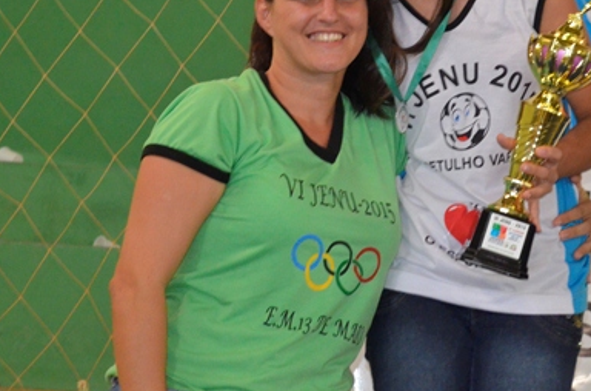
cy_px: 18
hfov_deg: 11.9
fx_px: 2817
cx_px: 503
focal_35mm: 172
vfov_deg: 7.9
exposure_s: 1/60
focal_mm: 55
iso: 2200
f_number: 5.6
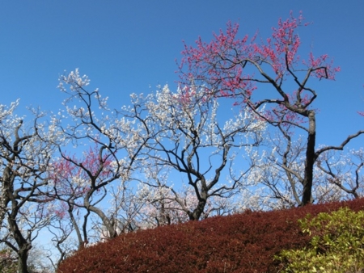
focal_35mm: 38
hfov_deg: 49.0
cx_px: 182
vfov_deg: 37.8
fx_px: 400
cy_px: 136
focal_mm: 6.67
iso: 80
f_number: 3.9
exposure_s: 1/800
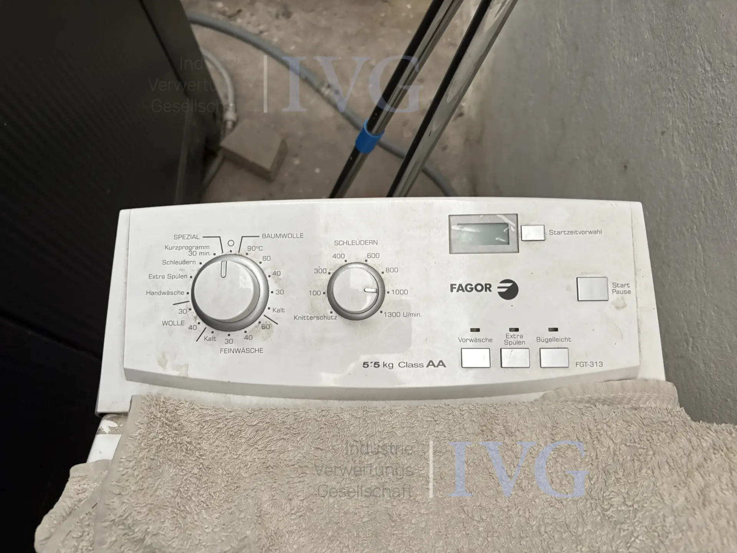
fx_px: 554
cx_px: 368
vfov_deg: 53.1
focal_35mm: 26
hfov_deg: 67.3
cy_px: 276
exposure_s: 1/60
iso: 400
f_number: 1.6
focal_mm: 5.96
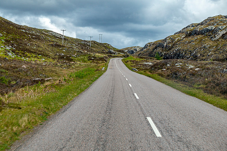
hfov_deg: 35.0
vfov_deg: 23.8
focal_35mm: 57
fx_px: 359
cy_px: 76
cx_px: 114
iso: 125
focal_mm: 21.01
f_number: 7.1
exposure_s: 1/250
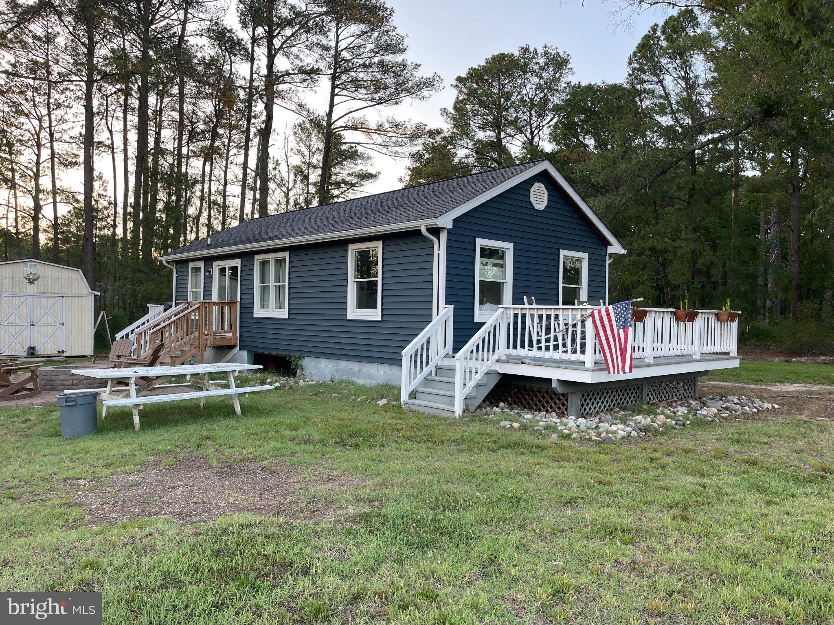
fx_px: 602
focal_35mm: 25
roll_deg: -0.9
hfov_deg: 69.4
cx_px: 417
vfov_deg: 54.9
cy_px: 312
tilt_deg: -0.3
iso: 40
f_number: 1.6
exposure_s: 1/121
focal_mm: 5.1
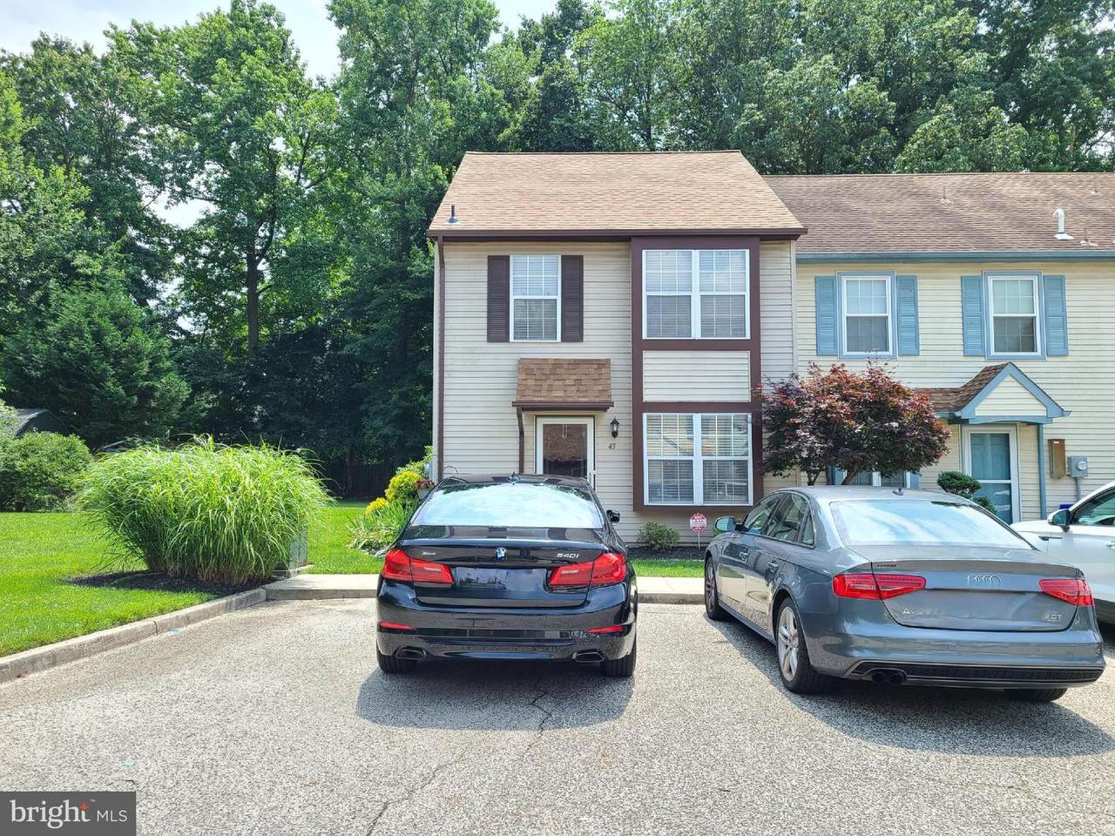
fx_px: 837
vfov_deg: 53.1
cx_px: 558
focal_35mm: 26
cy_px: 418
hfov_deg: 67.3
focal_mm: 5.4
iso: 40
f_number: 1.8
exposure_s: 1/625
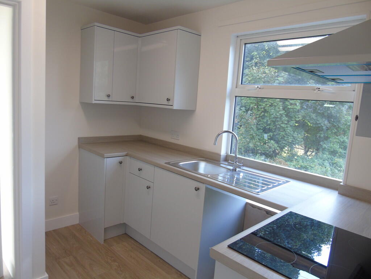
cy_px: 140
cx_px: 186
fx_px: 268
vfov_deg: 54.9
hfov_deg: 69.4
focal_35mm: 25
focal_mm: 4.4
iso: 80
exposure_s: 1/30
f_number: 3.4
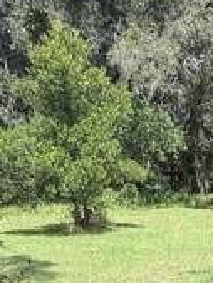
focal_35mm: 53
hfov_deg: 24.6
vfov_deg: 31.2
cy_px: 327
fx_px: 434
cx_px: 263
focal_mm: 2.22
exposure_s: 1/416
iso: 50
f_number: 2.2
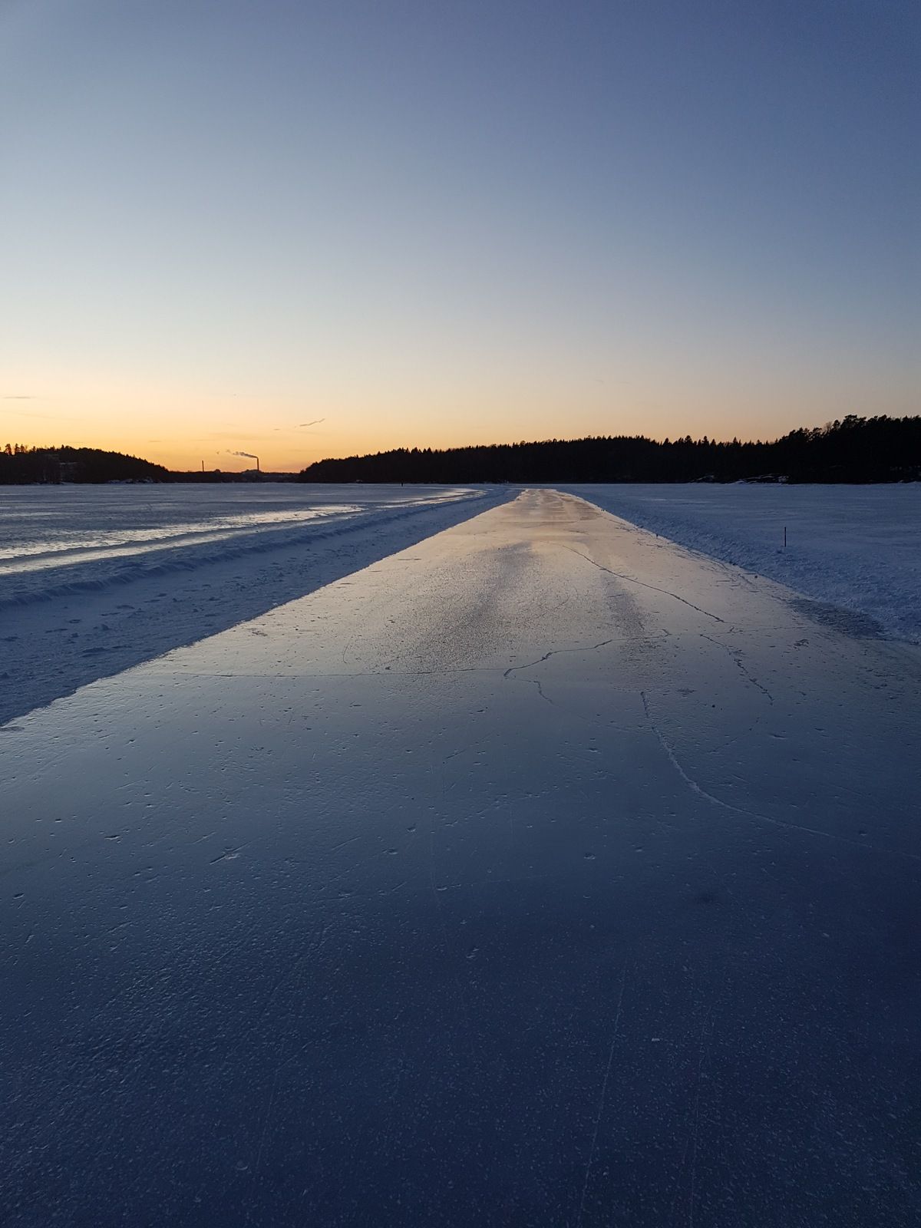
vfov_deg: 67.3
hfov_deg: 53.1
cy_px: 614
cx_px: 460
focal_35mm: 26
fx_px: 922
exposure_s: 1/100
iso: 50
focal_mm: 4.2
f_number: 1.7
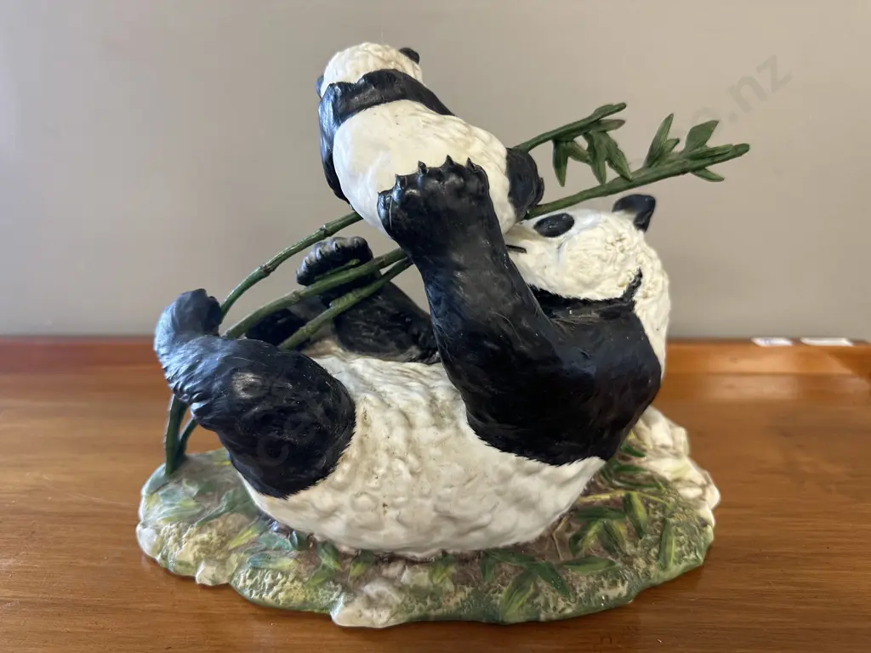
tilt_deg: -15.2
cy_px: 326
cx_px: 436
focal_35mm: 24
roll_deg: +0.3
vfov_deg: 56.8
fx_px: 604
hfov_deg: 71.6
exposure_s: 1/50
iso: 200
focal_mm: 6.86
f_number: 1.78
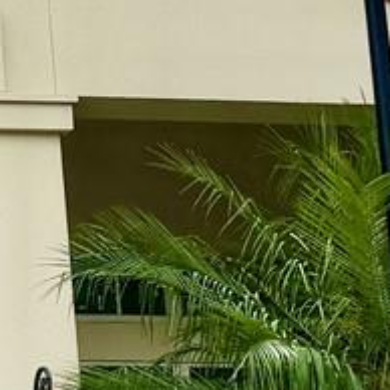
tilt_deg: +16.1
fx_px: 2231
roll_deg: +0.8
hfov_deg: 9.4
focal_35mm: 175
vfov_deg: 9.9
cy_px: -18
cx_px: -390
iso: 80
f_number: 1.78
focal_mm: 6.76
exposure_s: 1/8130
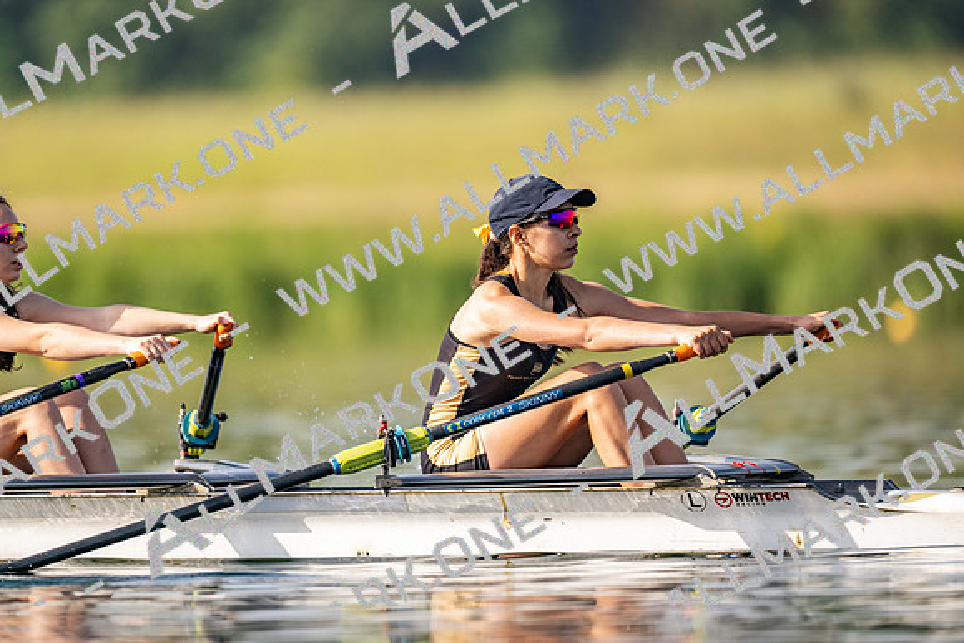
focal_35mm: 600
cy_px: 322
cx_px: 482
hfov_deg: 3.4
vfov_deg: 2.3
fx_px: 16070
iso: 200
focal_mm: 600
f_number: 4
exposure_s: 1/2500
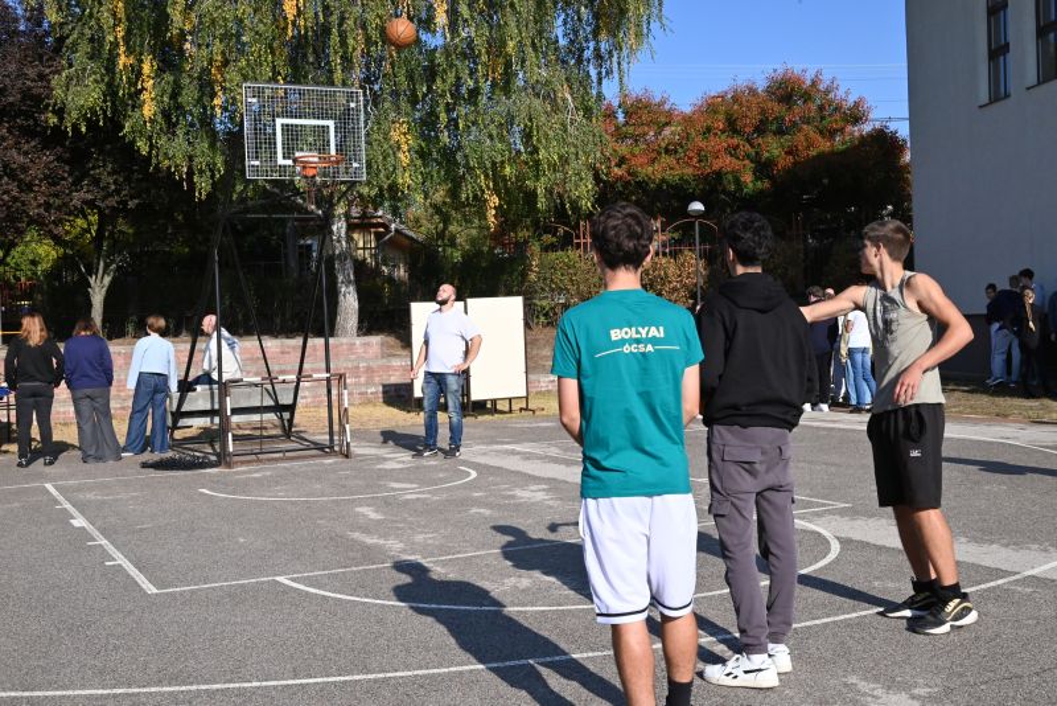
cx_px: 528
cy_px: 353
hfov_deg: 47.4
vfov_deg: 32.7
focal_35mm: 41
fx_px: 1204
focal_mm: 41
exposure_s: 1/1000
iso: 1600
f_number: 16
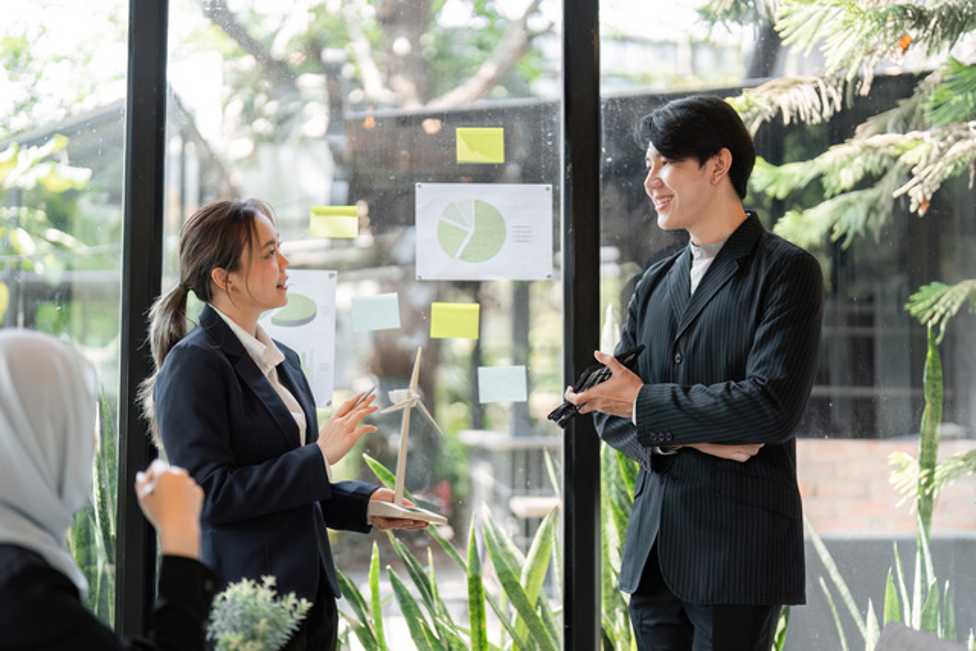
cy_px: 326
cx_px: 488
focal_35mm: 50
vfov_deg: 27.0
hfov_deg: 39.6
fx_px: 1356
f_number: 1.2
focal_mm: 50
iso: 400
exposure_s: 1/1250
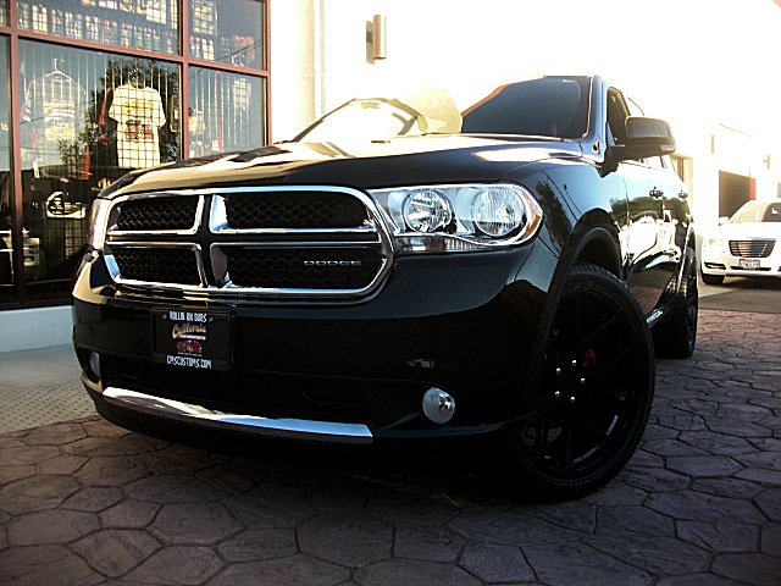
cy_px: 293
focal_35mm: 36
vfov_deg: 39.7
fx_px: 812
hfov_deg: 51.4
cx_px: 390
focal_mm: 6.3
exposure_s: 1/125
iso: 50
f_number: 2.8
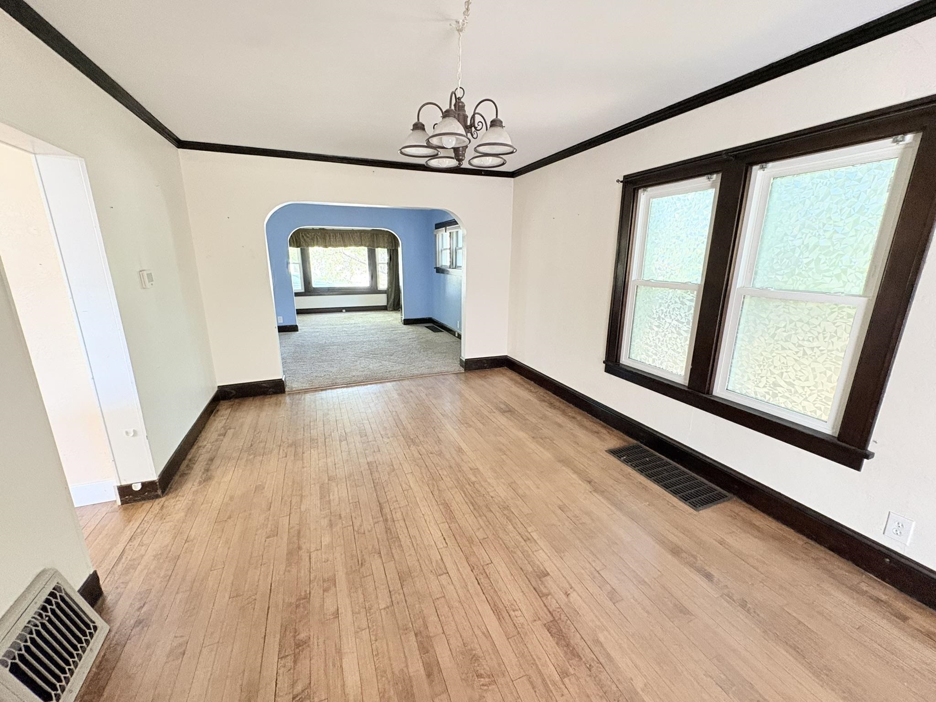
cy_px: 351
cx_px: 468
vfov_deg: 85.7
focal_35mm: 14
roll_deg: +0.2
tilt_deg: -13.3
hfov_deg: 102.1
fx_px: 379
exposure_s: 1/60
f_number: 2.2
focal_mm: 2.22
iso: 500
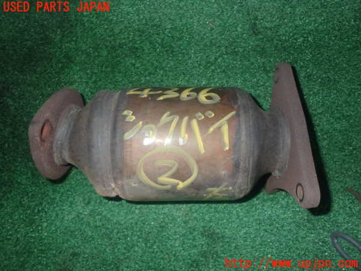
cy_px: 136
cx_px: 180
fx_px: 313
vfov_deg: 46.8
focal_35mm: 30
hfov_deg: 60.0
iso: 640
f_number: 6.3
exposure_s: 1/30
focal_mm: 5.4
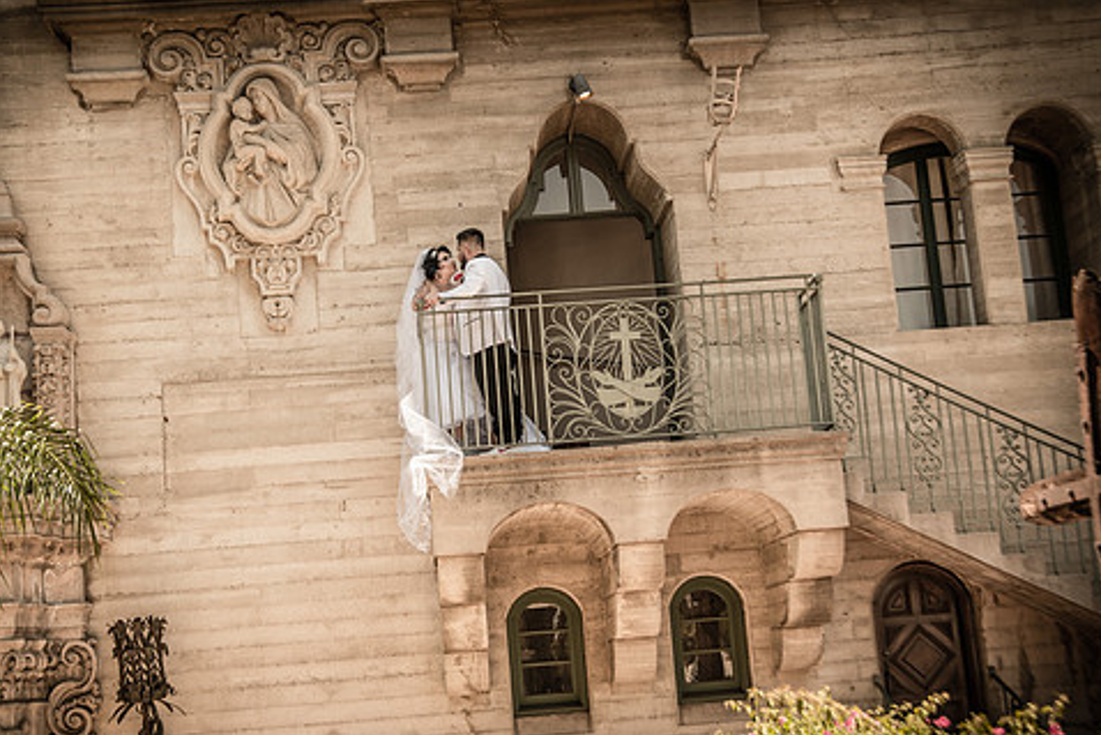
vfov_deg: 26.5
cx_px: 493
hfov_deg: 38.8
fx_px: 1560
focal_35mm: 51
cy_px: 409
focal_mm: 42
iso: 100
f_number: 4
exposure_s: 1/320
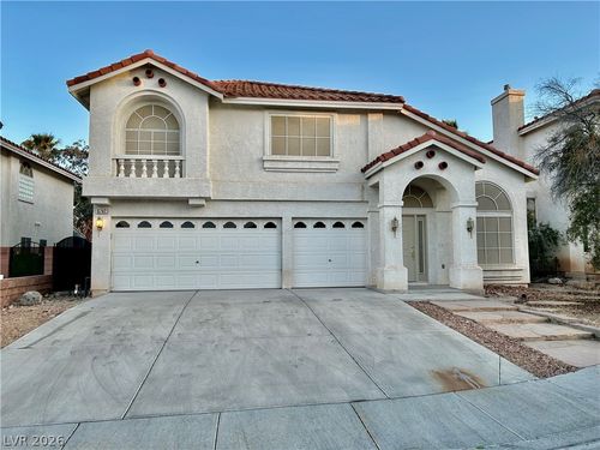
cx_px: 300
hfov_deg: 67.3
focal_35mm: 26
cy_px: 225
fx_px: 451
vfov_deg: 53.1
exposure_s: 1/405
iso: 50
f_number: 1.5
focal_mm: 5.7
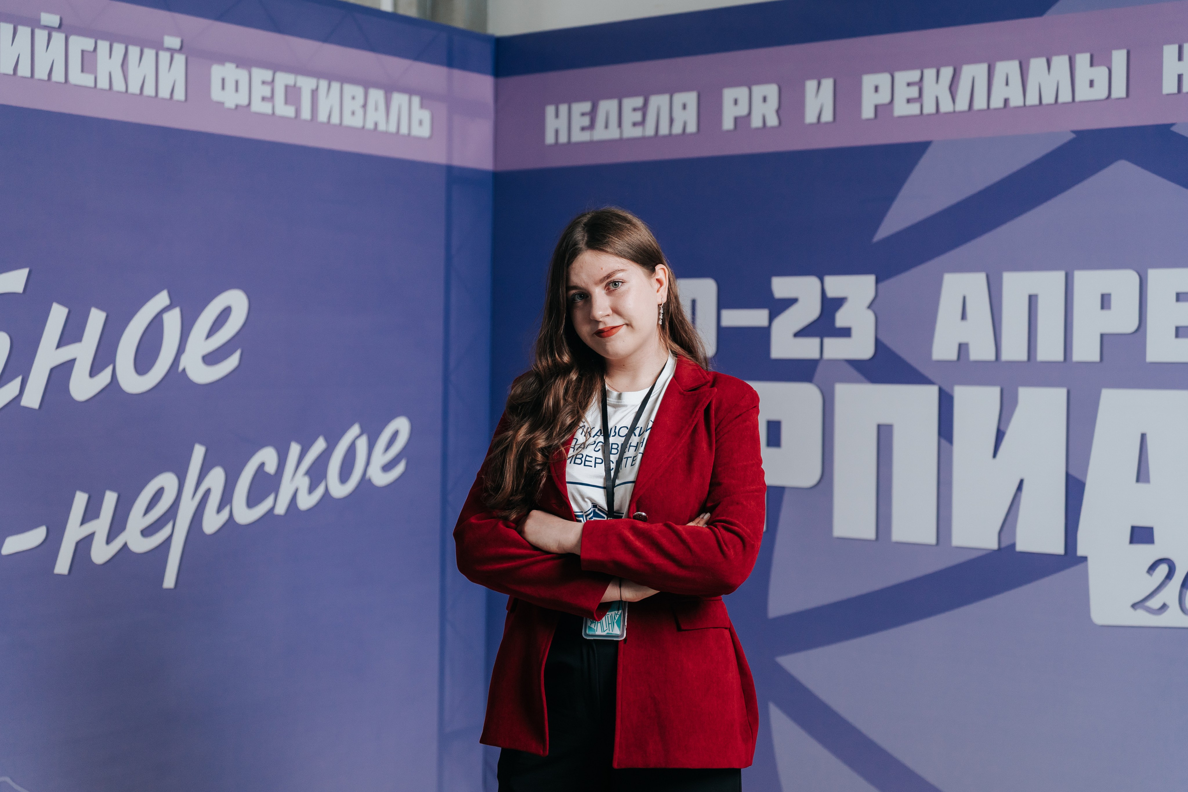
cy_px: 392
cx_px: 601
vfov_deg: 24.3
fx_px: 1835
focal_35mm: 56
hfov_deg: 35.9
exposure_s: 1/160
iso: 500
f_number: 2.8
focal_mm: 55
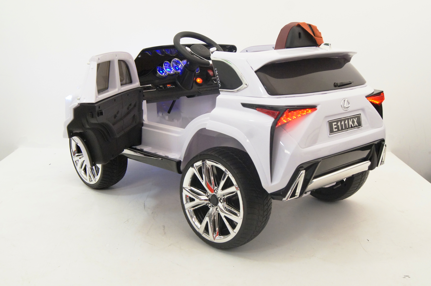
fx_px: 502
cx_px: 216
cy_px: 143
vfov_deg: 31.8
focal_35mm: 42
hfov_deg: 46.4
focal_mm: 28
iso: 3200
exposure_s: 1/60
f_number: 6.3
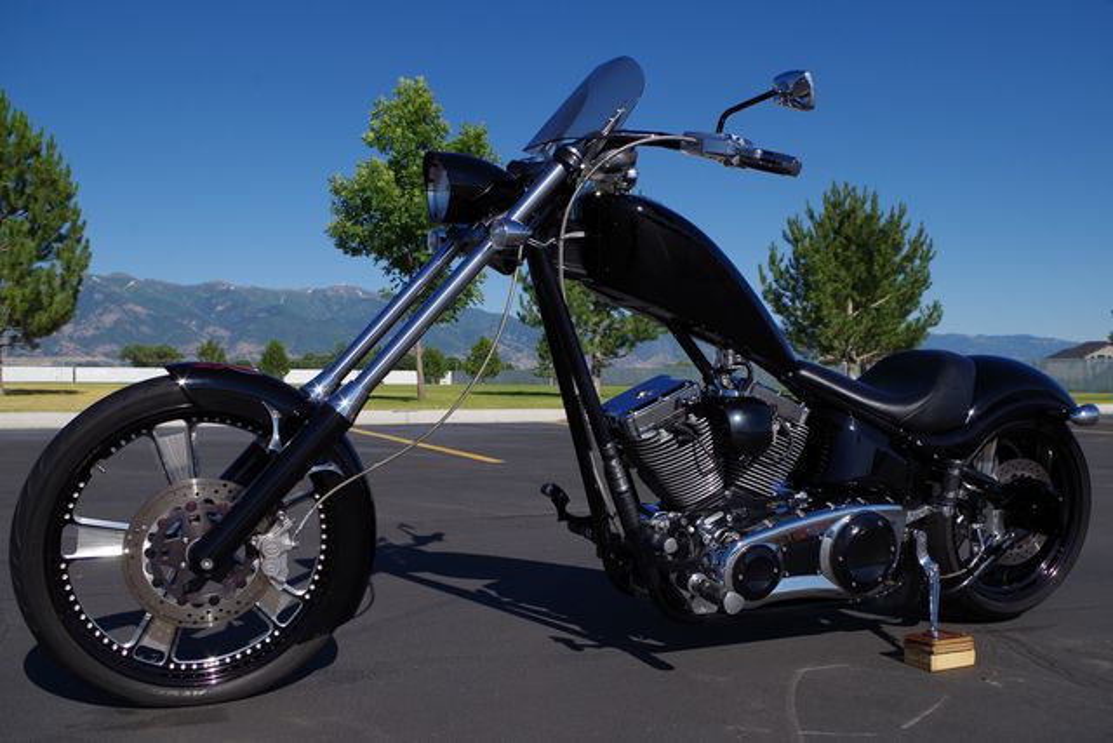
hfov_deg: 55.8
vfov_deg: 38.9
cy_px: 372
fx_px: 1051
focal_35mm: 34
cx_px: 556
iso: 100
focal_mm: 23.13
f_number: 8
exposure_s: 1/400
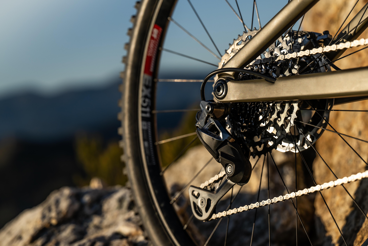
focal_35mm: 90
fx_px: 920
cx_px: 184
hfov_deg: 22.6
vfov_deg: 15.2
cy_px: 123
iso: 160
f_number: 3.5
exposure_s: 1/4000
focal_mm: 90
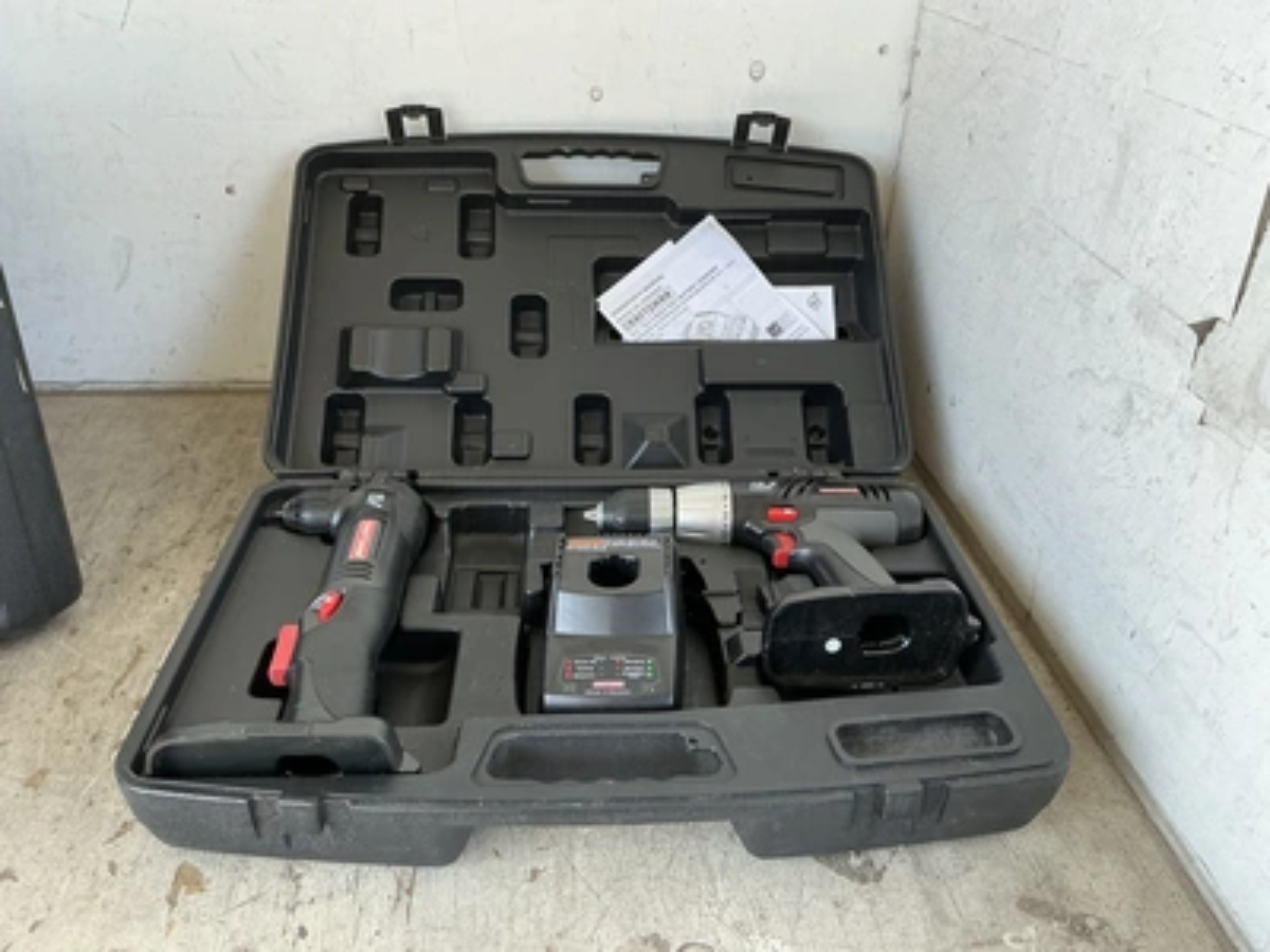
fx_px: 1027
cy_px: 476
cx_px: 635
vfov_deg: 49.7
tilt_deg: -27.8
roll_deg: -0.9
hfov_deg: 63.4
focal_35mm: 28
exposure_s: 1/122
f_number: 1.8
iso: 32
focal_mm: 3
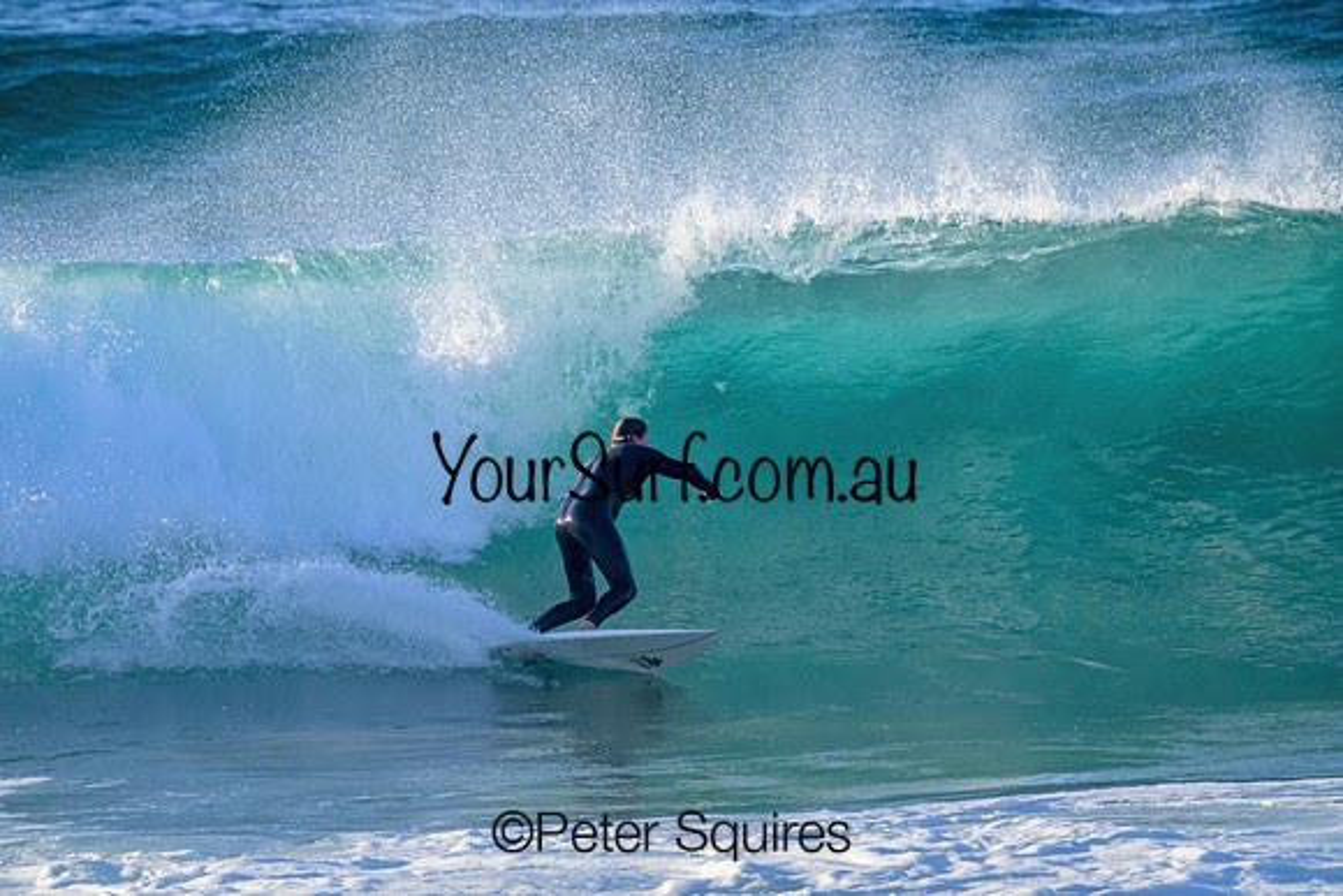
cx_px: 672
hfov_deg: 2.6
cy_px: 448
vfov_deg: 1.7
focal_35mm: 800
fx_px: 29850
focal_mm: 800
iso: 2200
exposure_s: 1/2000
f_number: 11
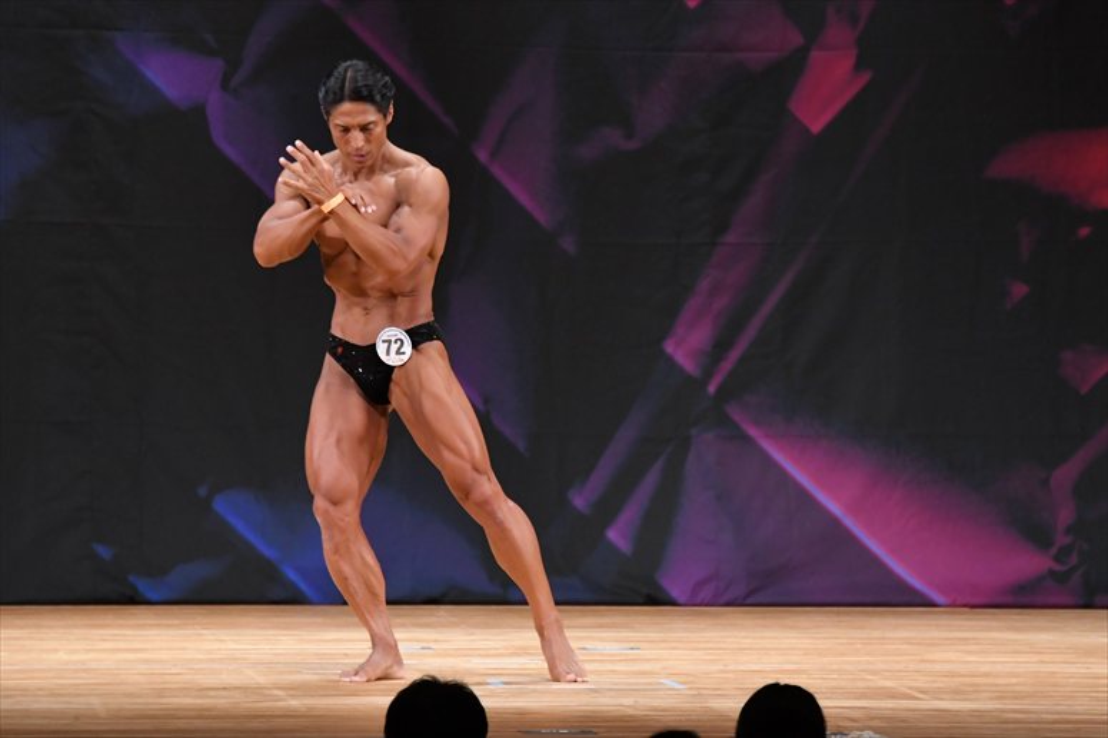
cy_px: 369
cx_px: 554
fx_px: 8767
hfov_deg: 7.2
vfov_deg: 4.8
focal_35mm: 285
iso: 3200
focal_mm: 190
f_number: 5.6
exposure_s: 1/400
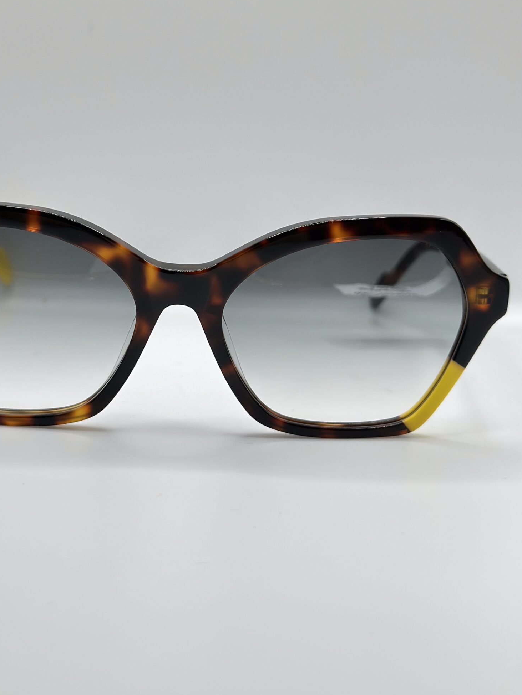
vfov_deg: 30.6
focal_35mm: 63
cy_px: 258
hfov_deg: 23.2
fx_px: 1266
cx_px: 184
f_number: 1.78
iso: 80
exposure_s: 1/435
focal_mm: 6.86
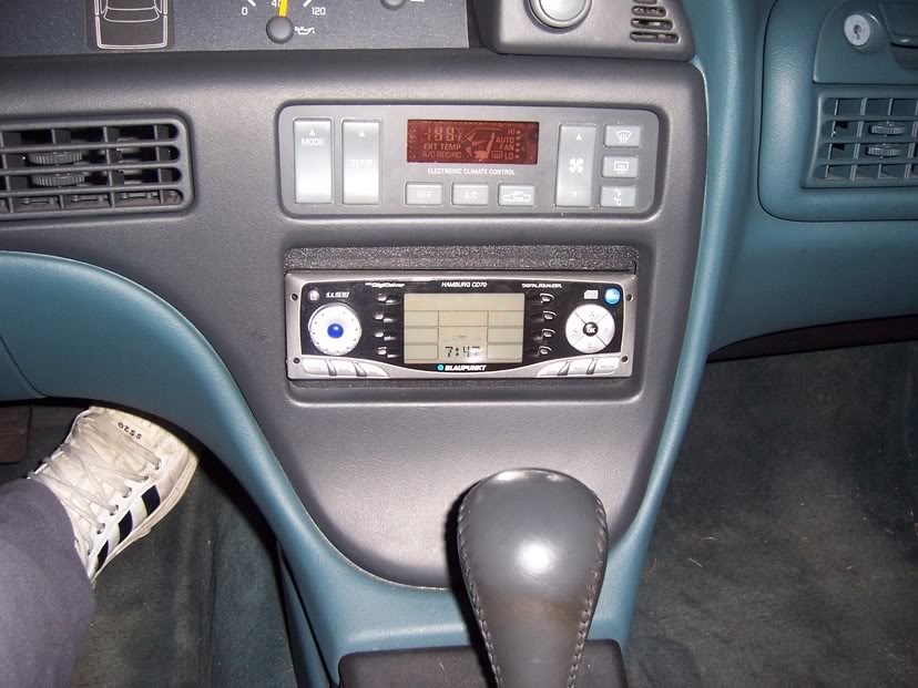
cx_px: 459
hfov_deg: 51.4
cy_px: 344
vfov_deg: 39.7
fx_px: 955
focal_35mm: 36
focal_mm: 6
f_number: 3
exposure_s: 1/60
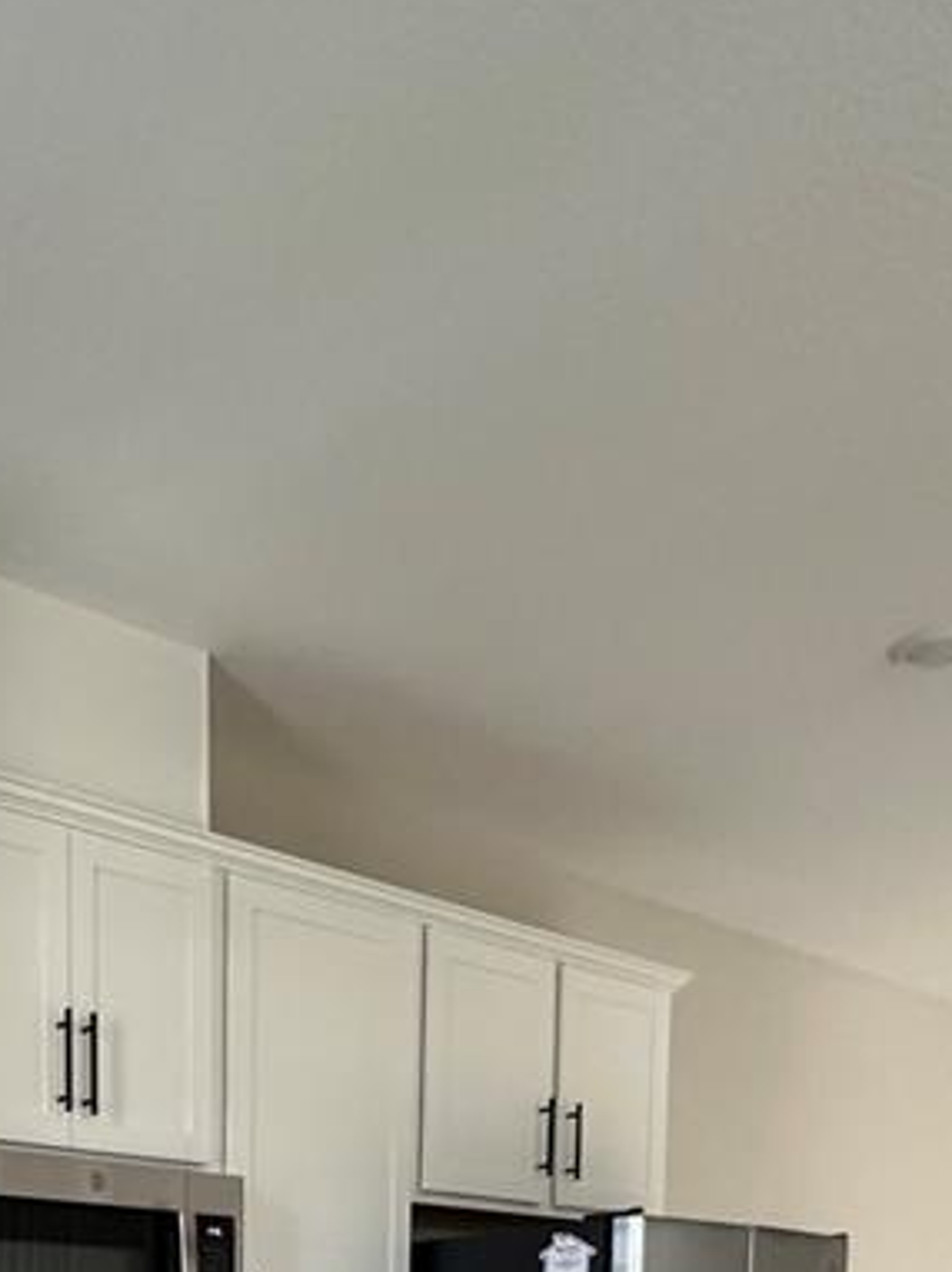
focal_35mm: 44
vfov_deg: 33.2
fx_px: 1615
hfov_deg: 30.6
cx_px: 13
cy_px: 1605
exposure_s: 1/97
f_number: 2.2
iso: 320
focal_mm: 2.22
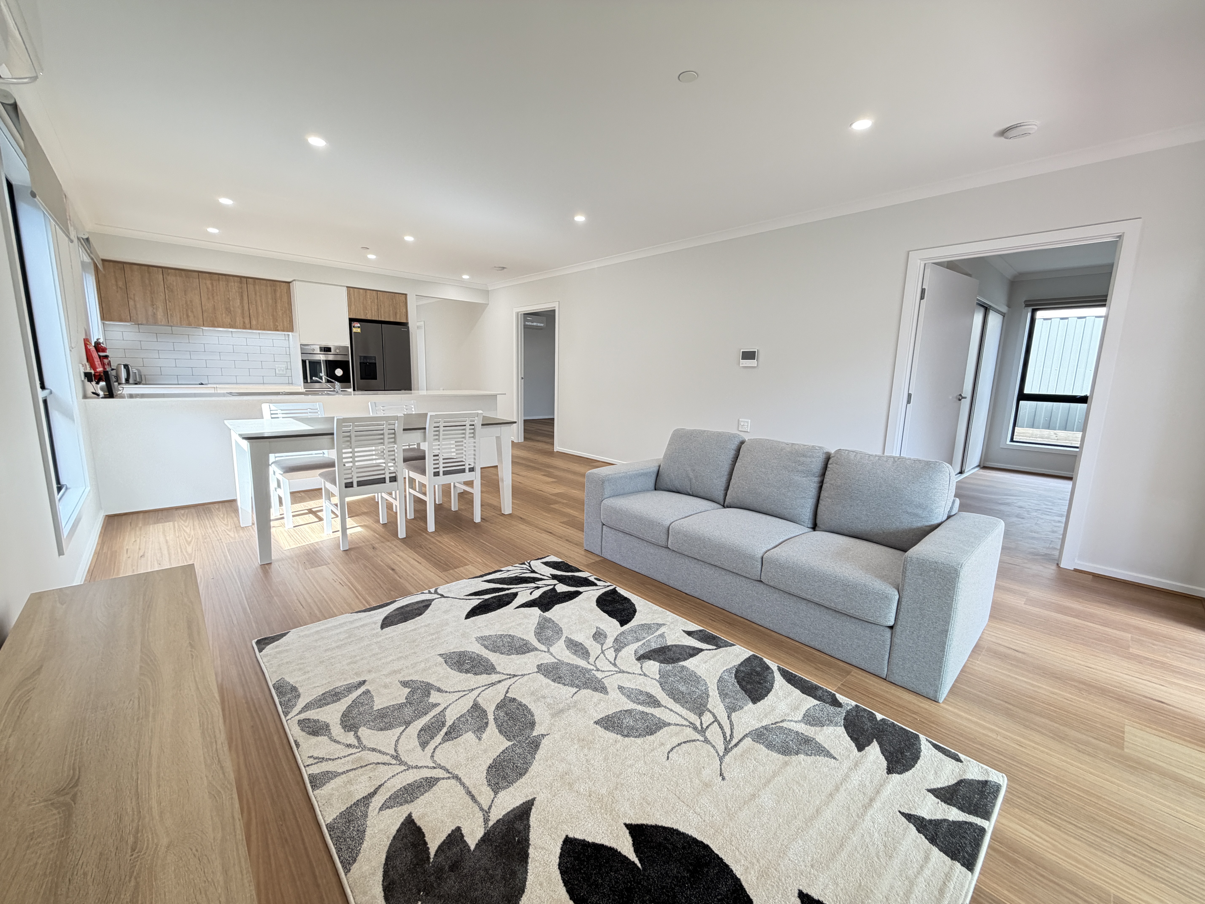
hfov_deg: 102.1
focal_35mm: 14
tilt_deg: -9.7
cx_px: 602
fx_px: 487
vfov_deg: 85.7
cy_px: 452
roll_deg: -1.2
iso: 160
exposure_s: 1/50
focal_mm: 2.22
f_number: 2.2
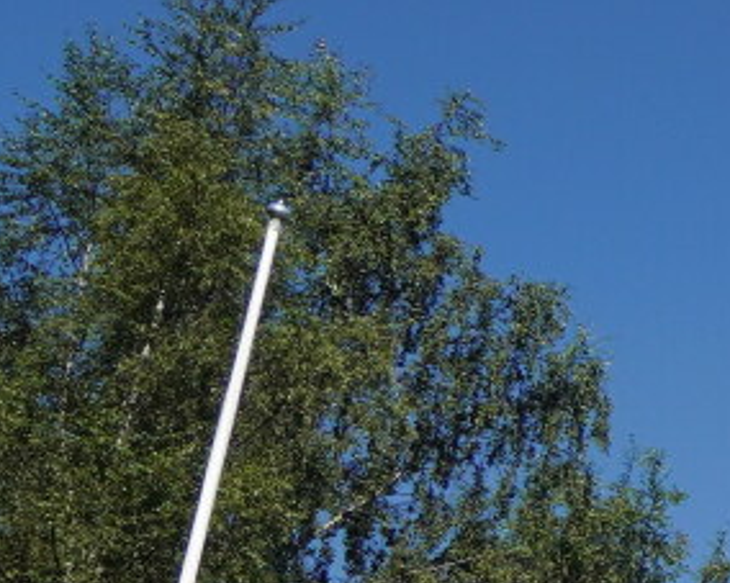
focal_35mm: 107
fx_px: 2311
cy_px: 1022
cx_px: 2321
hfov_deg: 10.6
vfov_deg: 13.1
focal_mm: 10
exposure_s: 1/320
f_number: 8
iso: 100
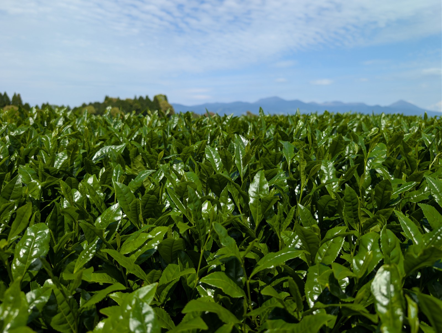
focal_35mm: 24
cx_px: 221
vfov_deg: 56.9
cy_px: 166
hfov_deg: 71.5
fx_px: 307
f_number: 1.68
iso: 19
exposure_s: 1/986
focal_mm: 6.9
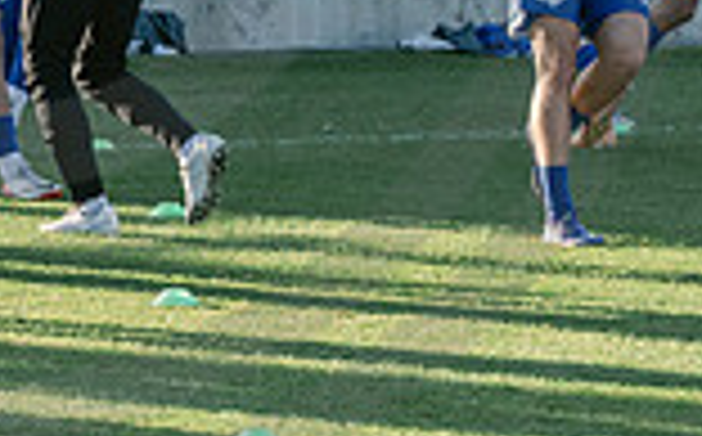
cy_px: -240
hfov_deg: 5.3
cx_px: -72
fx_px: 7603
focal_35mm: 398
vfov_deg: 3.3
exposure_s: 1/1000
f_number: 6.3
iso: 1250
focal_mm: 105
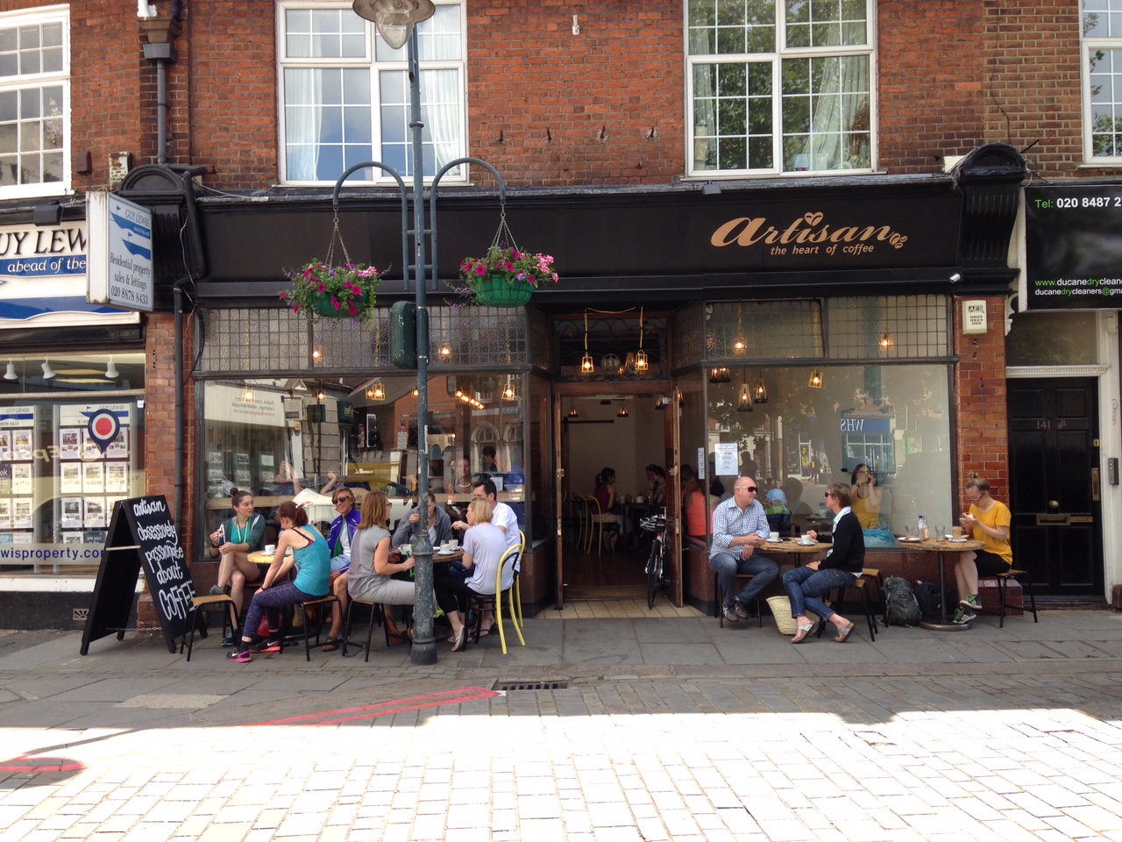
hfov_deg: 55.4
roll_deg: -0.5
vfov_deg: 42.9
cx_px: 561
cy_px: 421
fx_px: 1070
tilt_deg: +1.2
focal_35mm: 33
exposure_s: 1/324
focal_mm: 4.12
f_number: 2.4
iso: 50
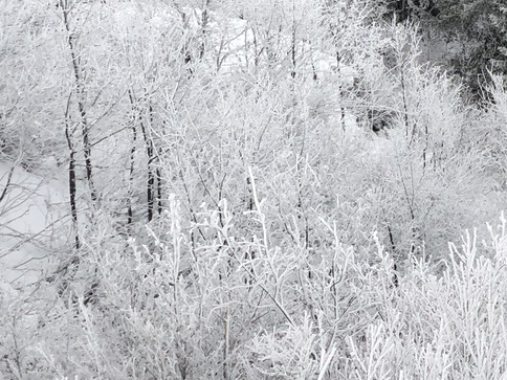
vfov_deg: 8.5
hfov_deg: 11.0
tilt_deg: -31.1
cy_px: -85
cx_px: 785
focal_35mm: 172
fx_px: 2519
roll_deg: +3.9
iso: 16
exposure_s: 1/540
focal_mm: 6
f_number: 2.4
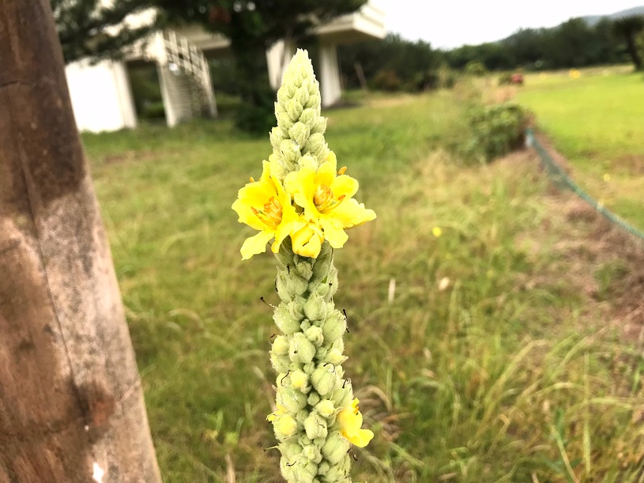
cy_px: 242
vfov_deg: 49.7
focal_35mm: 28
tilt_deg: -15.2
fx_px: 521
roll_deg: +7.0
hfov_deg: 63.5
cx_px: 322
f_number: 1.8
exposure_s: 1/303
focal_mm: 3.99
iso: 20
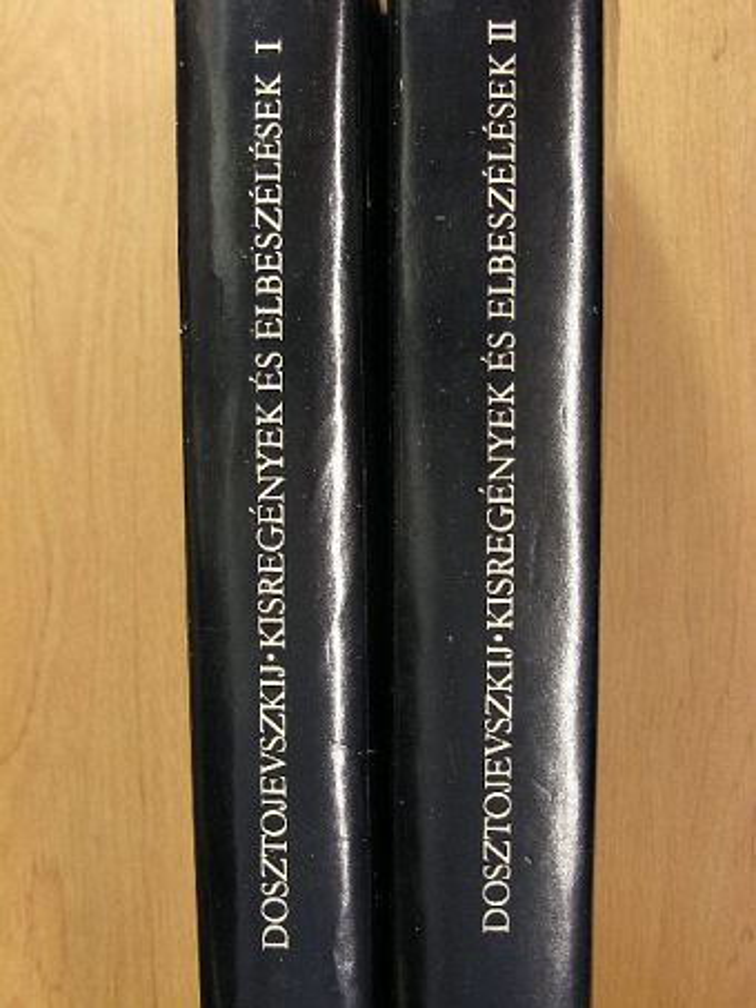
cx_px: 378
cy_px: 504
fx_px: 1688
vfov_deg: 33.2
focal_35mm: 58
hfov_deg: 25.2
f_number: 3.5
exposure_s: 1/11.8
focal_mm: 9.7
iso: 100
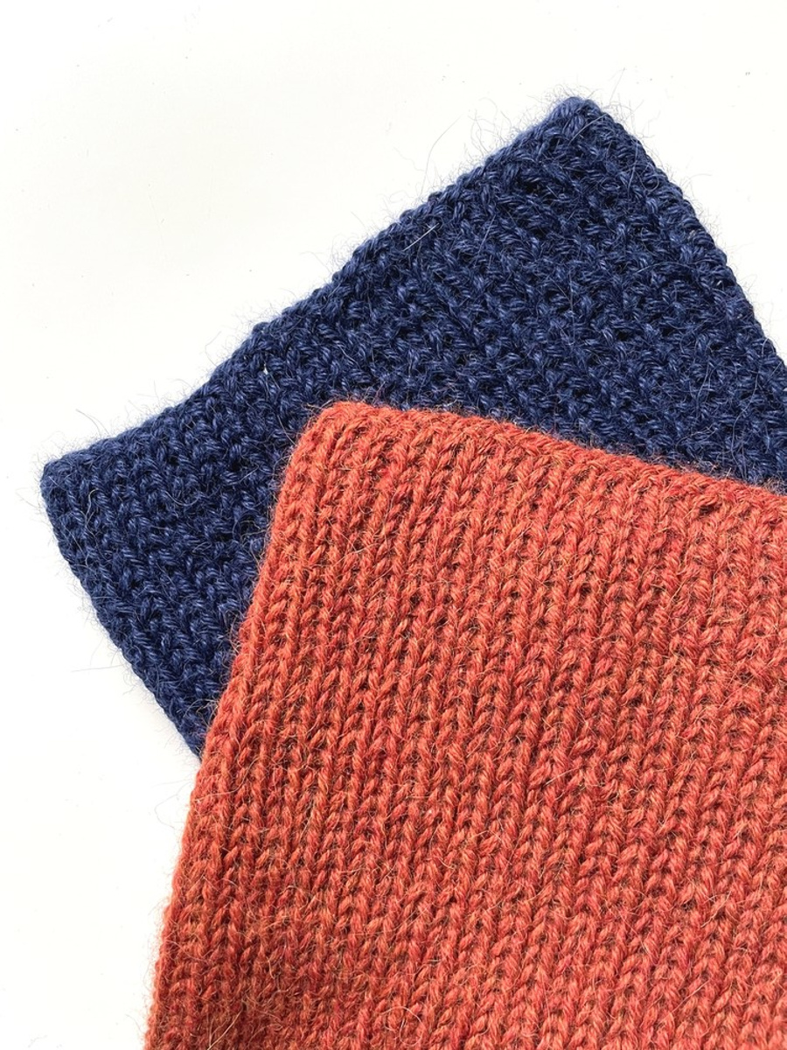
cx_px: 394
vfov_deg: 67.3
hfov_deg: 53.1
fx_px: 788
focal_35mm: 26
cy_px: 525
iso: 125
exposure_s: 1/62
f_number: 1.6
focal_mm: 4.2
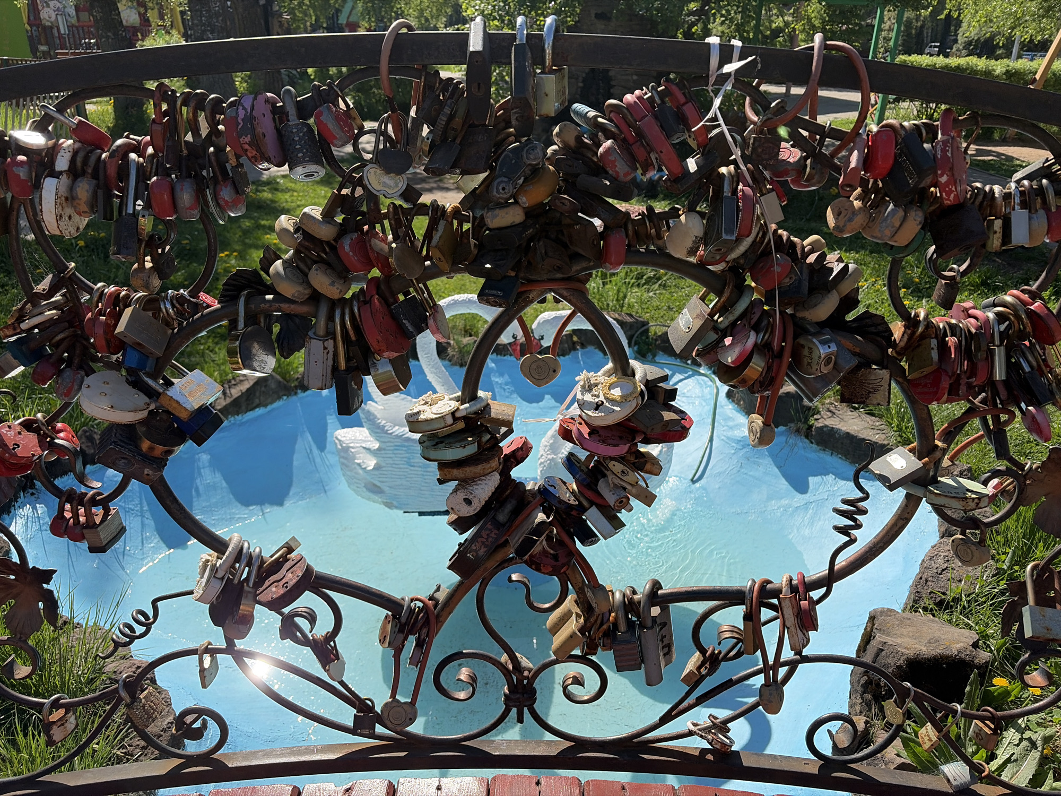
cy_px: 398
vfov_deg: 53.1
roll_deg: -0.5
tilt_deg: -23.9
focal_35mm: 26
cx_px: 530
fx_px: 797
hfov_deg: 67.3
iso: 64
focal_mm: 5.96
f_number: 1.6
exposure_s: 1/3448
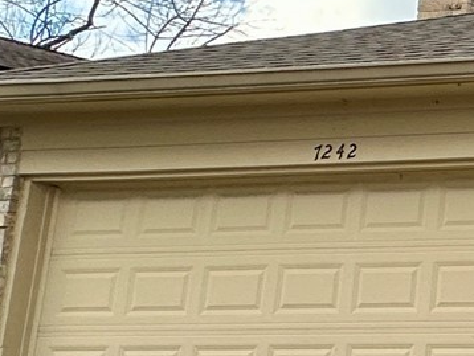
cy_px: 134
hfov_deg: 15.6
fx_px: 1096
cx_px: 1083
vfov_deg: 18.4
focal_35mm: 80
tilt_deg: +10.9
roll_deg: +0.4
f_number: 2.2
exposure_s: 1/532
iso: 40
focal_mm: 2.22
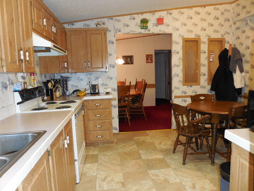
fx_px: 191
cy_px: 96
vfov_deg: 53.1
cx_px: 127
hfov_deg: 67.3
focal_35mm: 26
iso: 400
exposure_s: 1/25
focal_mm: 4.6
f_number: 3.5
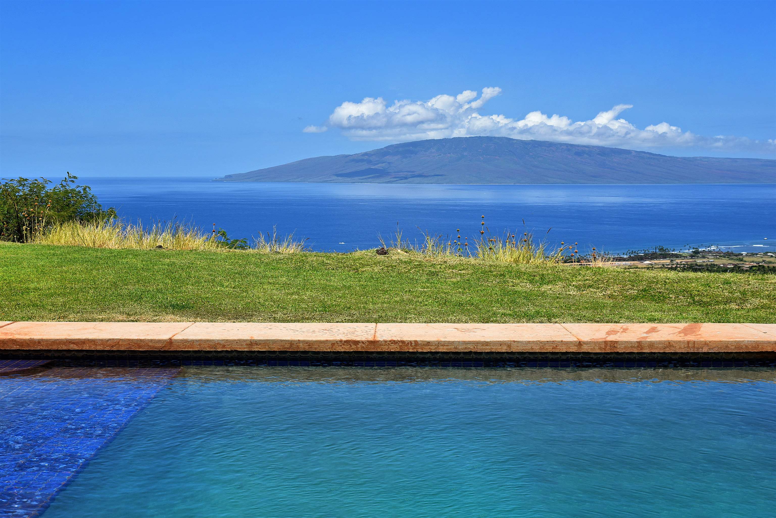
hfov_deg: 44.5
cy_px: 259
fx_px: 949
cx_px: 388
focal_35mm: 44
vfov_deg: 30.5
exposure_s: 1/200
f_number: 11
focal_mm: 44
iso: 100
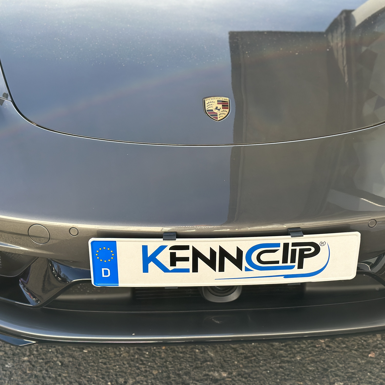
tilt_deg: -25.0
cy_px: 192
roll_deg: -0.8
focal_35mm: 57
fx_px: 717
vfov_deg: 30.0
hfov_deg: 30.0
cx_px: 207
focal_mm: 6.86
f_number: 1.78
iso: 80
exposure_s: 1/911
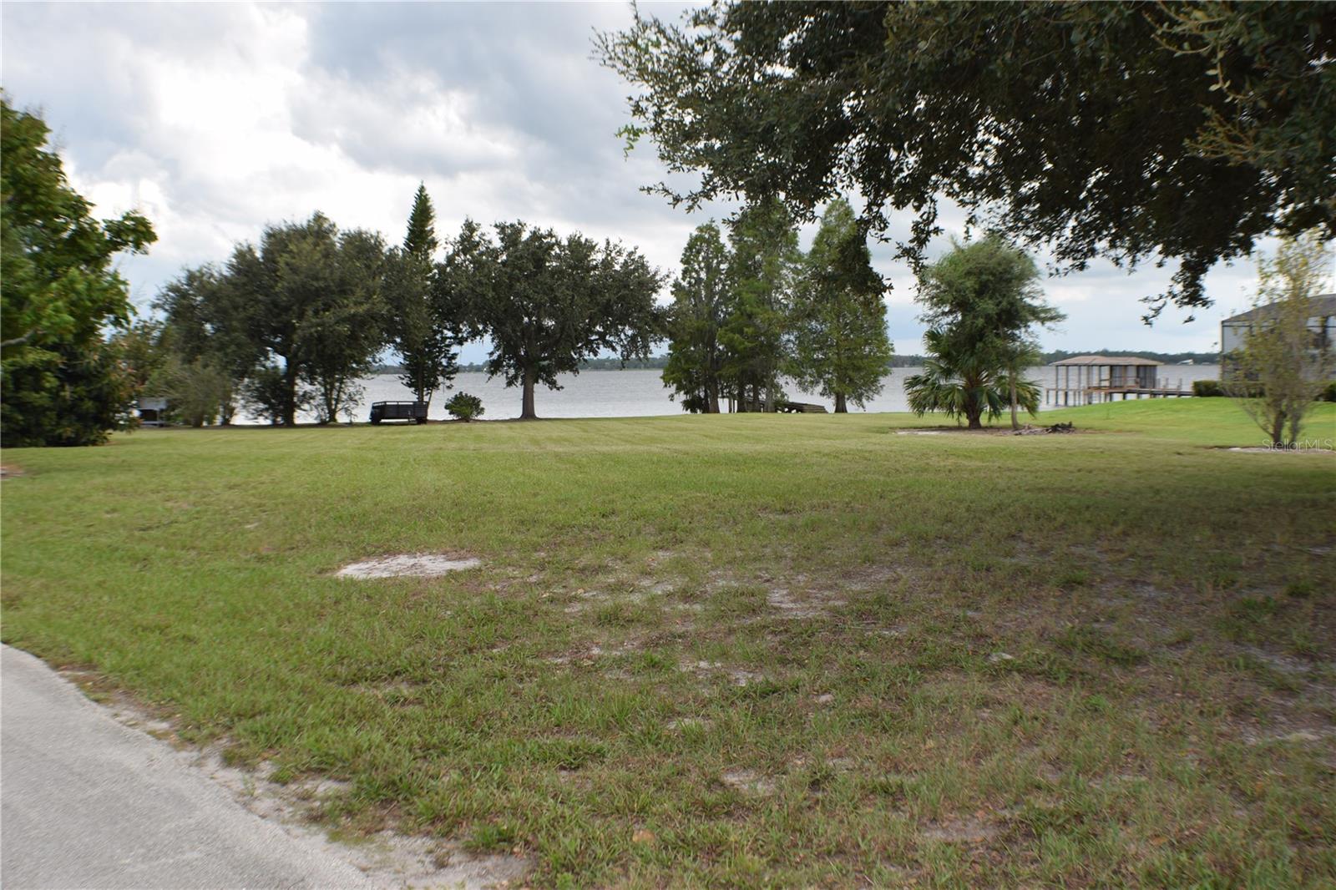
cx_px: 668
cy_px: 445
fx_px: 1725
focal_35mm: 46
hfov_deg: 42.3
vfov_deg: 28.9
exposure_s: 1/200
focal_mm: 31
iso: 100
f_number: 7.1
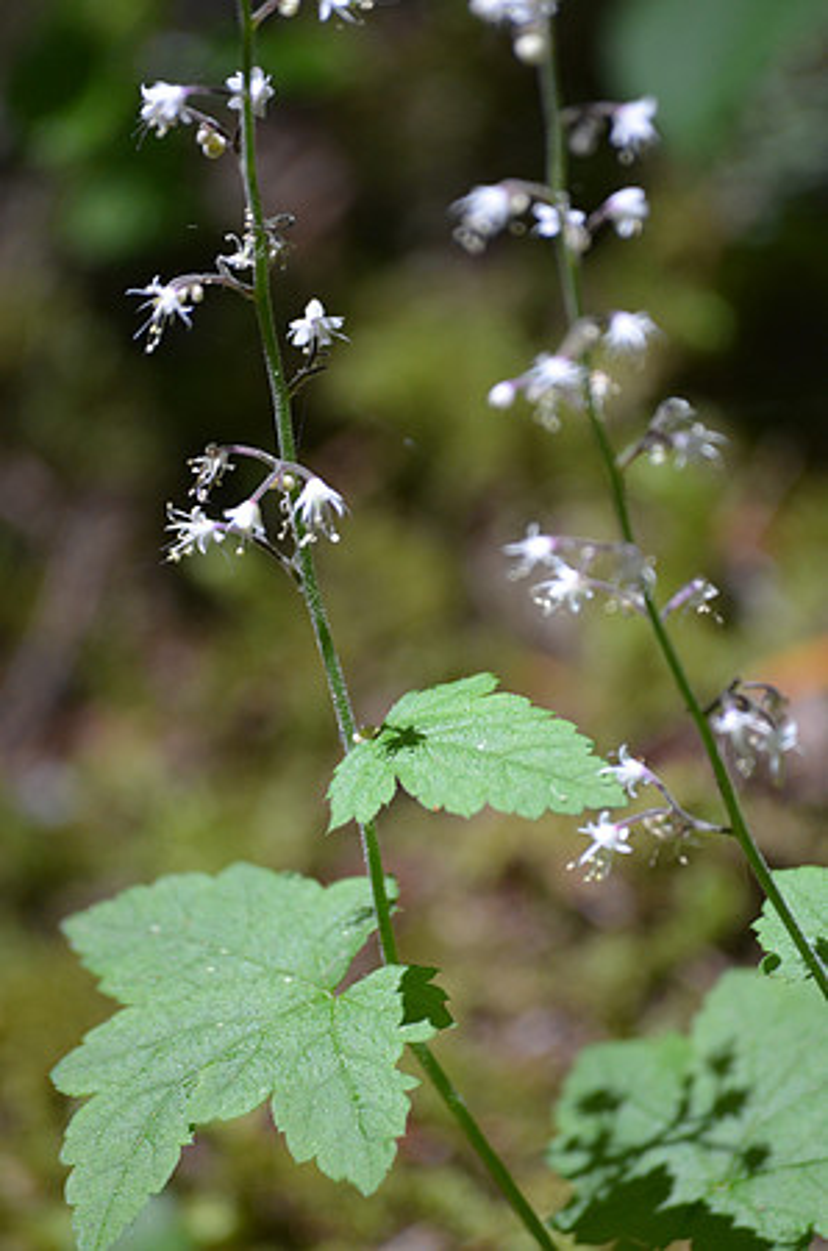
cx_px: 414
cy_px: 626
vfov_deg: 4.6
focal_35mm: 450
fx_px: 15596
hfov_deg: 3.0
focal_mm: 300
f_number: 5.6
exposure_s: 1/500
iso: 1000
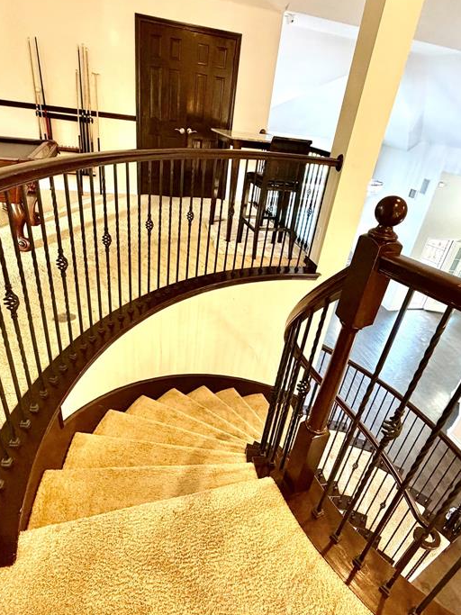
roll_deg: -7.0
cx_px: 234
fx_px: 373
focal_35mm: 21
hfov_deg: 63.4
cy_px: 334
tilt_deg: -31.5
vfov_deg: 78.8
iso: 400
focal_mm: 2.22
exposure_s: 1/60
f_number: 2.2
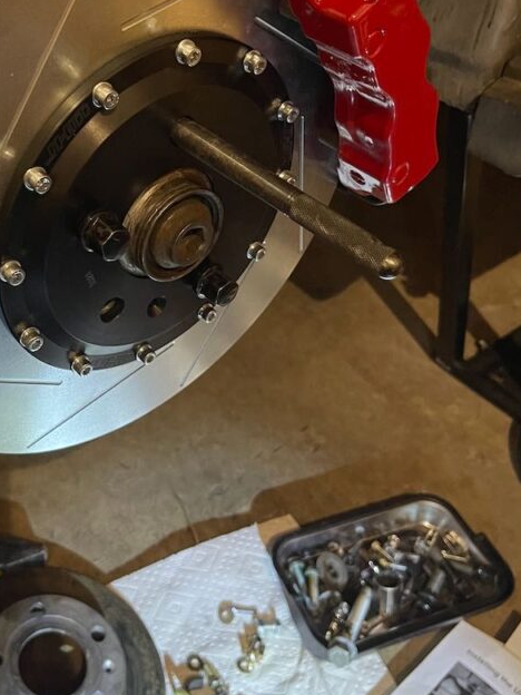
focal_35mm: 41
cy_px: 245
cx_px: 138
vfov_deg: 45.2
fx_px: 823
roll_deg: -4.5
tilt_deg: -36.5
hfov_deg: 34.5
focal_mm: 5.1
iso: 640
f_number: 1.6
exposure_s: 1/30
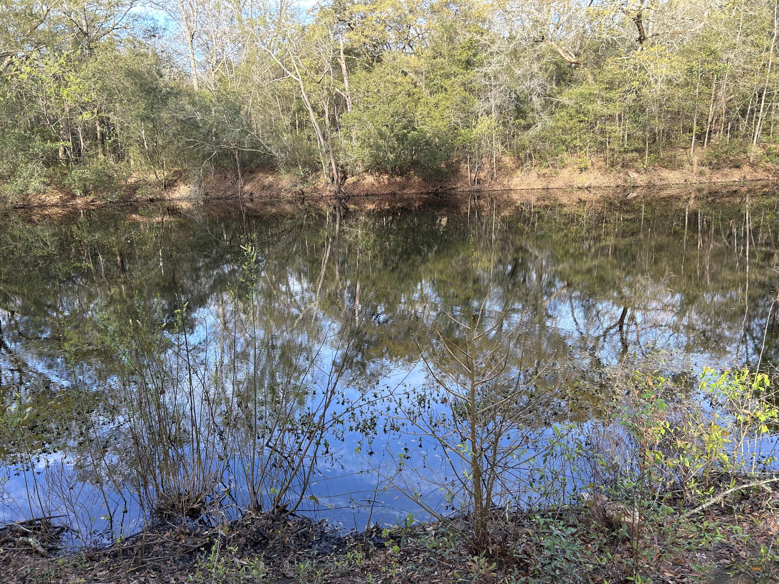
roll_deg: +2.3
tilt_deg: -13.5
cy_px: 292
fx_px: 585
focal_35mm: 26
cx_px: 390
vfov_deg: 53.1
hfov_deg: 67.3
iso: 50
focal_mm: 5.7
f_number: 1.5
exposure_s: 1/330
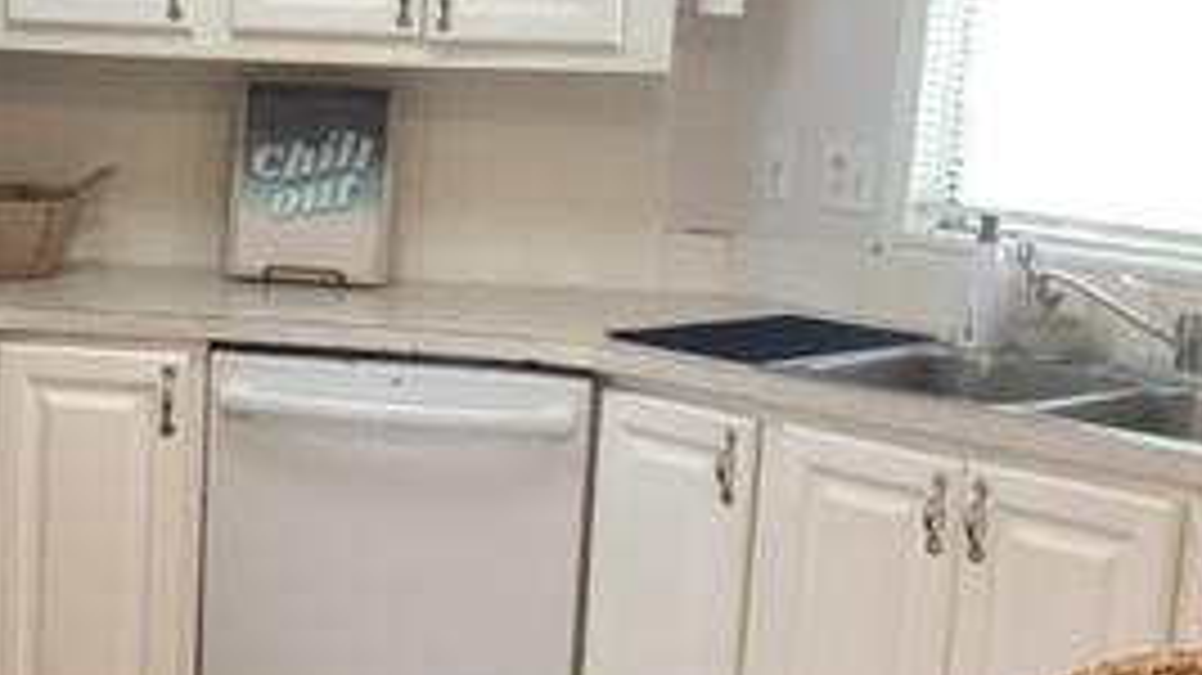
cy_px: 522
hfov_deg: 25.8
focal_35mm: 81
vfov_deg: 14.8
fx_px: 2581
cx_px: 279
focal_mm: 3.3
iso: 160
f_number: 2.4
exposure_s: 1/60
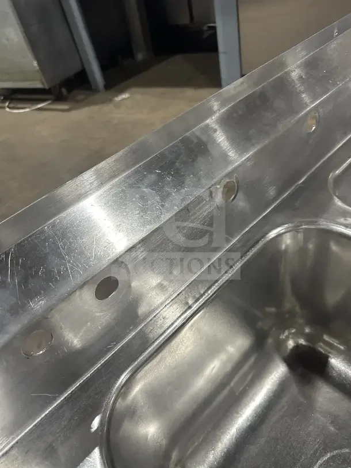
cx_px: 176
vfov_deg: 71.6
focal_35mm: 24
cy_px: 234
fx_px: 324
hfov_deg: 56.8
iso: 250
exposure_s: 1/96
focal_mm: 6.86
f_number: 1.78
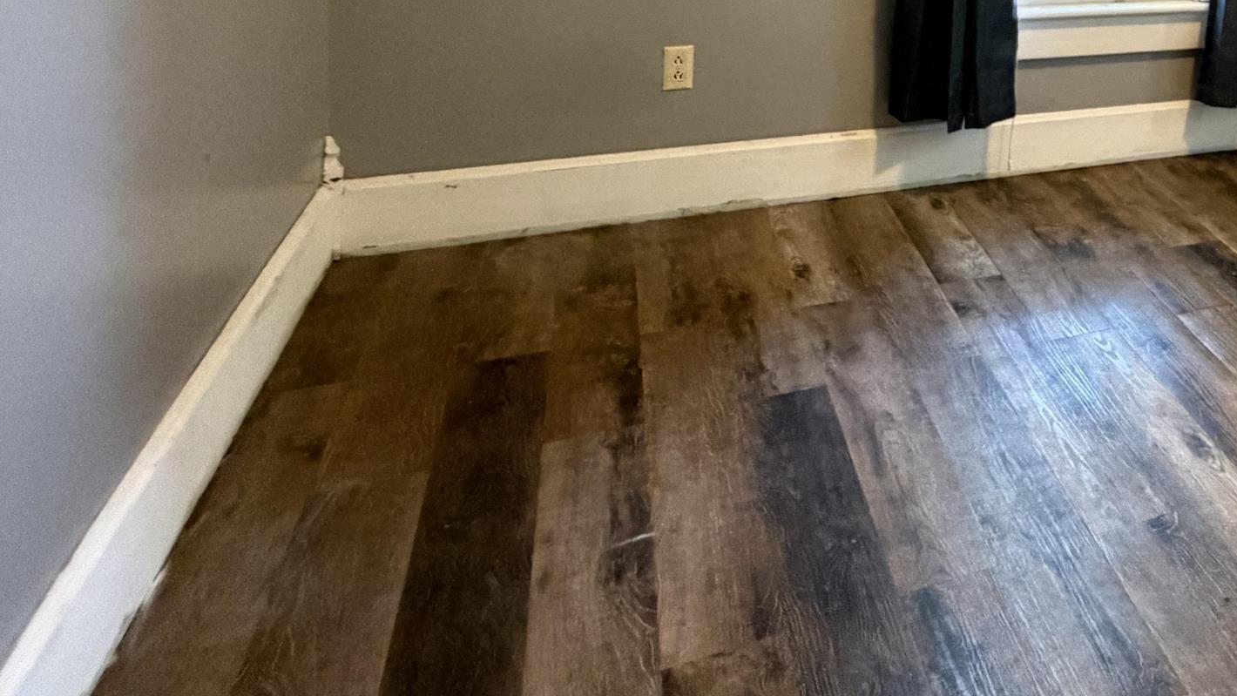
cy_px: -112
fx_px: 1082
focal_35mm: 33
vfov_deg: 30.8
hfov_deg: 48.7
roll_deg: -3.7
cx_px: 1240
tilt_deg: -5.7
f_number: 2.2
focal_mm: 2.22
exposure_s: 1/60
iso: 640
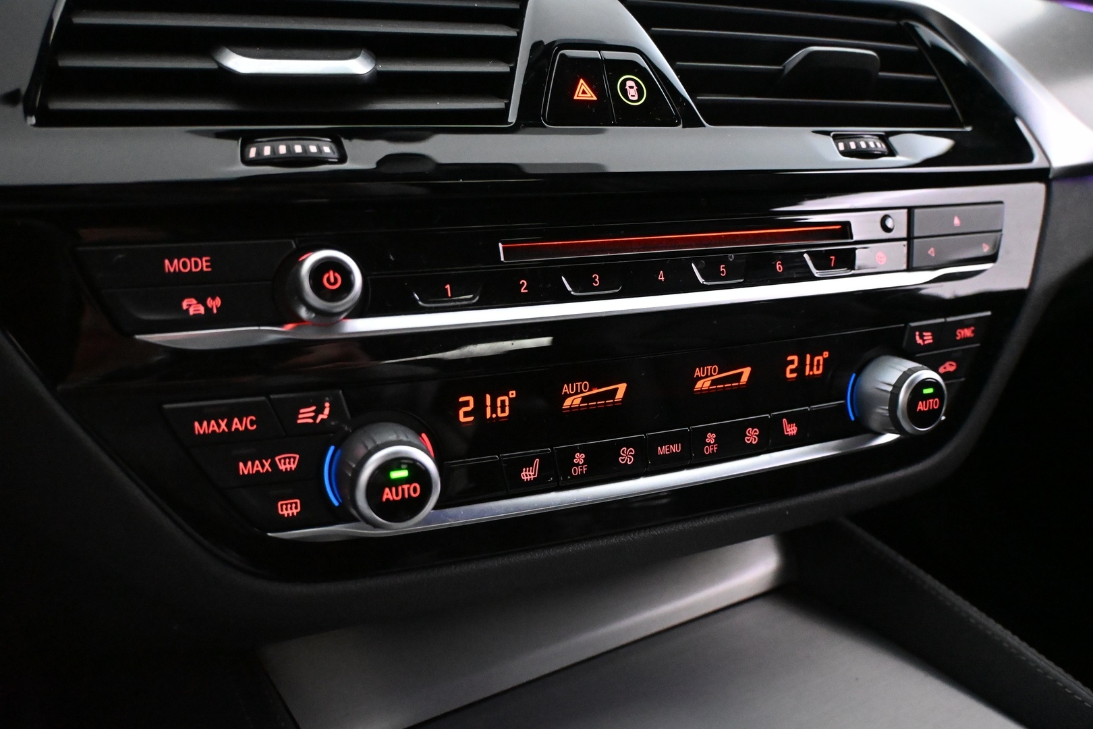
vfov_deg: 43.6
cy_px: 364
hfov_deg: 61.9
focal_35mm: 30
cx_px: 546
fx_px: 911
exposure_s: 1/60
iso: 9000
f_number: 3.8
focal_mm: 20
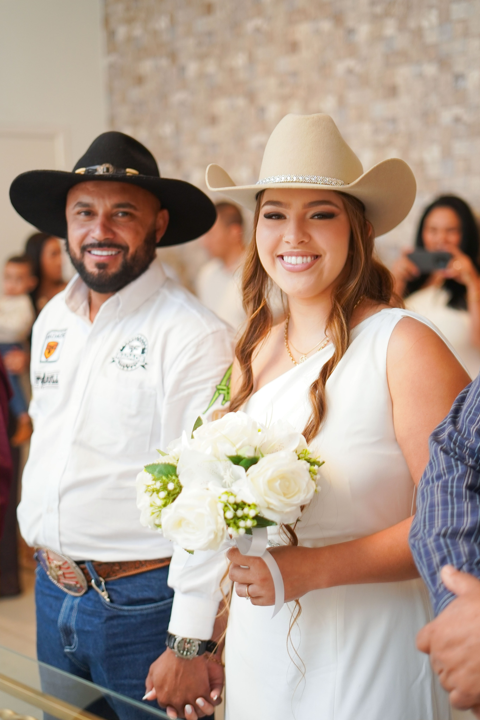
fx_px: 1000
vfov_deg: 39.6
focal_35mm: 50
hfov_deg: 27.0
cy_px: 360
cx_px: 240
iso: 400
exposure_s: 1/80
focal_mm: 50
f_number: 1.8
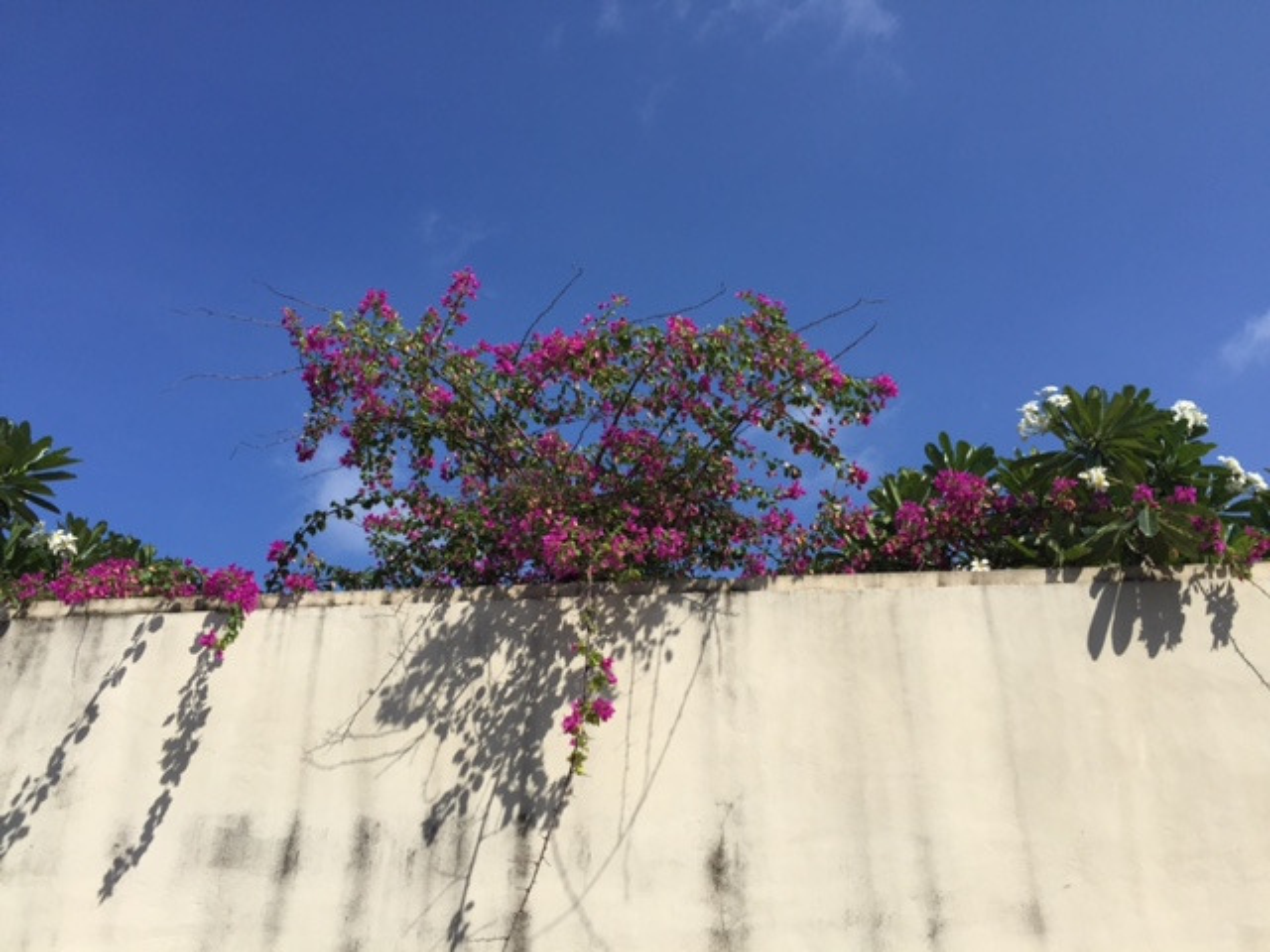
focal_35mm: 29
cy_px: 476
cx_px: 635
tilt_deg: +28.3
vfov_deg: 48.2
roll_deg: -1.1
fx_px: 1064
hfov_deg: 61.7
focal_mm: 4.15
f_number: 2.2
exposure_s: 1/3049
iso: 32
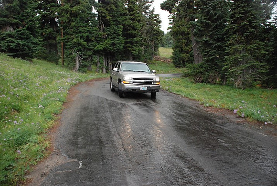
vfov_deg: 48.1
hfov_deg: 67.3
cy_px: 93
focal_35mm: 27
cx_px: 138
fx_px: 208
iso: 1600
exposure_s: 1/640
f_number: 3.5
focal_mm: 18
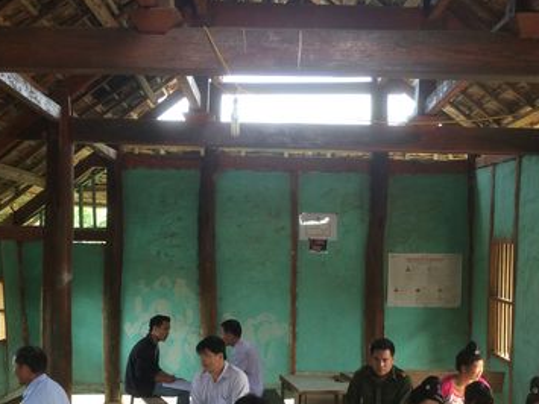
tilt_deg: -6.6
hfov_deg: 38.9
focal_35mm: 49
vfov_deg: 28.9
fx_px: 763
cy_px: 336
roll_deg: -1.1
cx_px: 266
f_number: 2.2
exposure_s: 1/100
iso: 64
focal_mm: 4.15
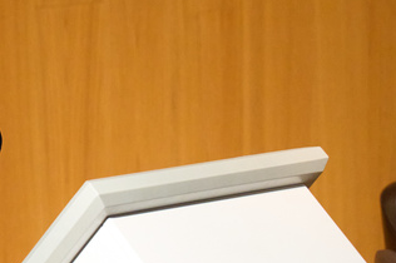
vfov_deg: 5.1
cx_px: -170
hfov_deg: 7.5
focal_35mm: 269
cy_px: 124
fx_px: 2956
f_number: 3.5
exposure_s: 1/500
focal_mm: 83
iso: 10000
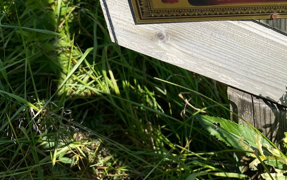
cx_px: 281
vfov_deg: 21.6
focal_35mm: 57
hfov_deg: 33.0
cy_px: -14
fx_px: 446
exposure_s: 1/1543
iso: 32
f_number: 1.8
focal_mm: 4.25
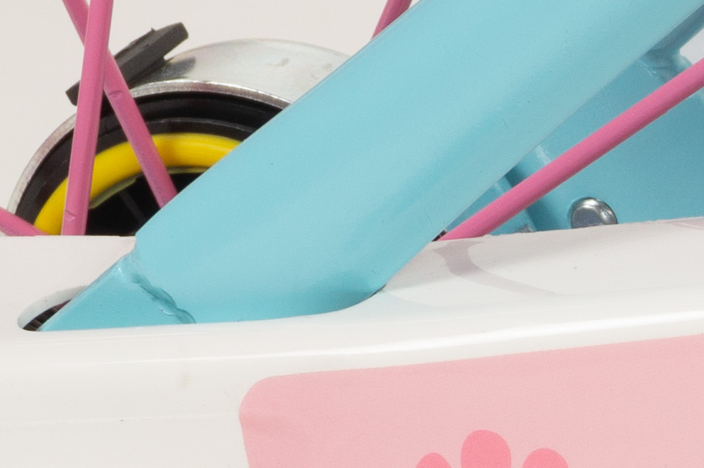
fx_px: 8053
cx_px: 1314
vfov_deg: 3.3
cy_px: 808
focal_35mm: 412
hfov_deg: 4.9
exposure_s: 1/125
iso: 100
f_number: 14
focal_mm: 50
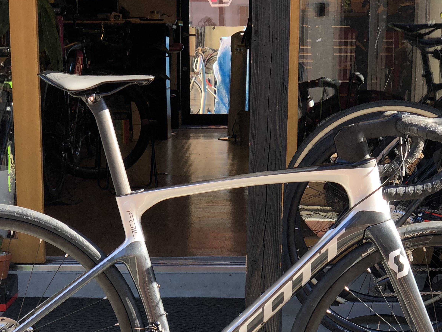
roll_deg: +0.0
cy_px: 279
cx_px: 217
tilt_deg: -10.3
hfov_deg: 21.8
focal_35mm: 90
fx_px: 1149
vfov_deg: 16.3
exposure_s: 1/123
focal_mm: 6
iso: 16
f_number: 2.4
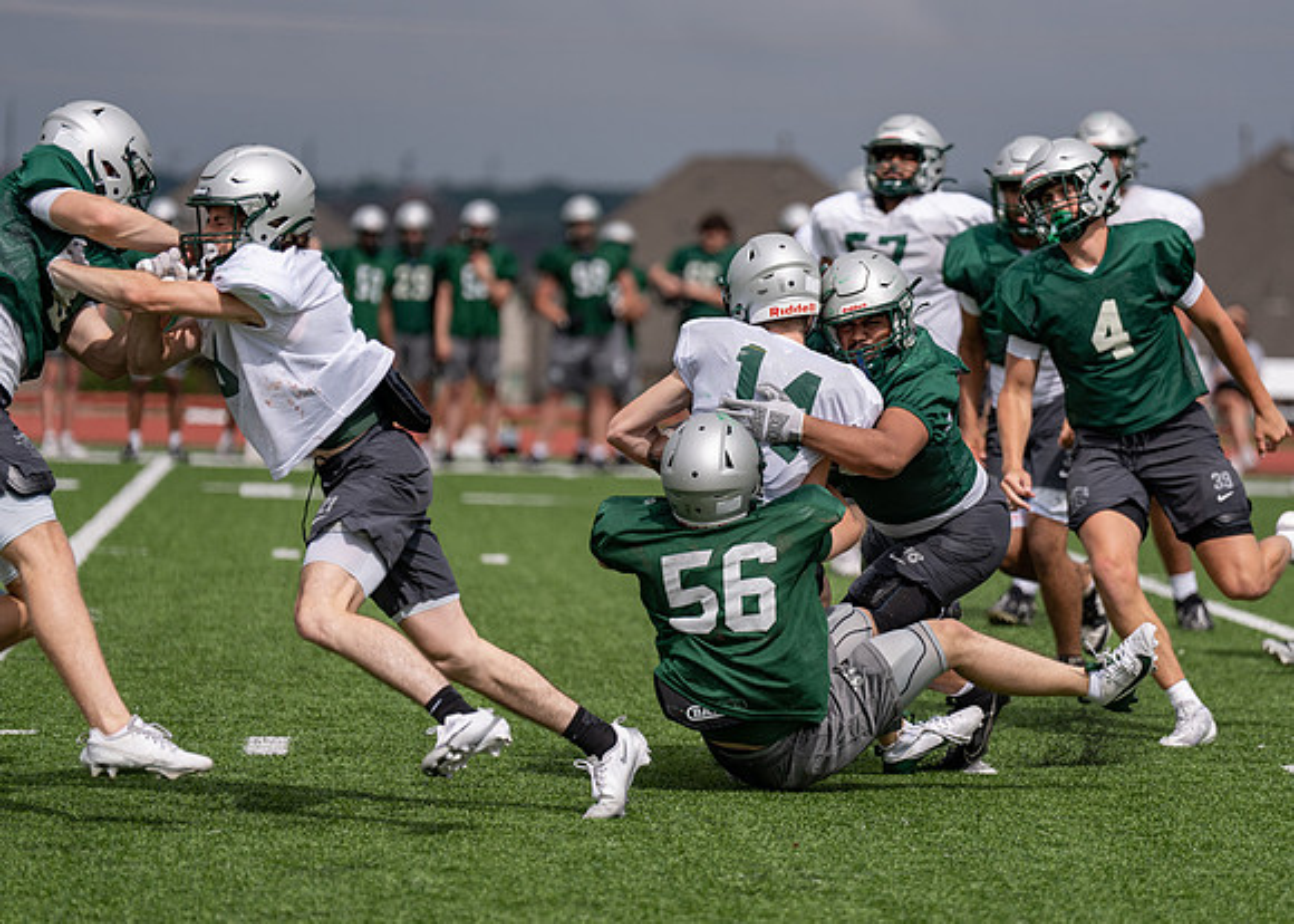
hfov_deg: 10.6
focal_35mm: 189
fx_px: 6944
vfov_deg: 7.6
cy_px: 481
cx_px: 737
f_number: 2.8
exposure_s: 1/5000
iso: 125
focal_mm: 168
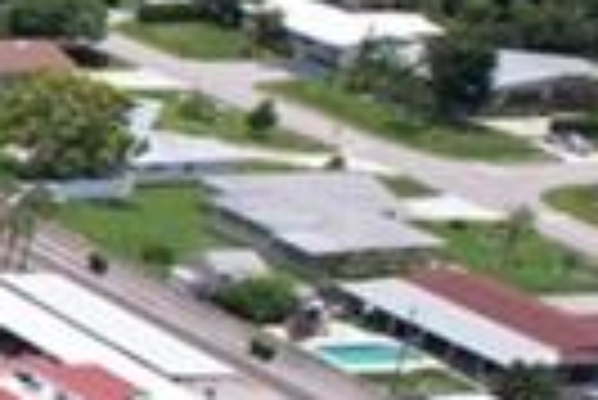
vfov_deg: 8.1
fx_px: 2810
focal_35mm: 169
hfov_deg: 8.3
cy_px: 328
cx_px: -1619
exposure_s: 1/2500
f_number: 2.8
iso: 120
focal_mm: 8.38
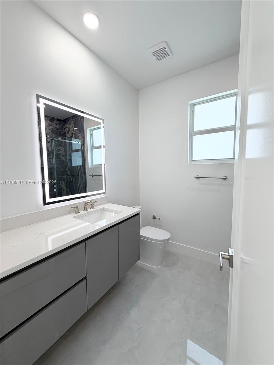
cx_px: 137
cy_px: 182
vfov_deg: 102.1
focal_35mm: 14
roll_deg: +0.3
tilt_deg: -5.4
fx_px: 148
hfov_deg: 85.7
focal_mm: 2.22
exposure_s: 1/121
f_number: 2.2
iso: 80
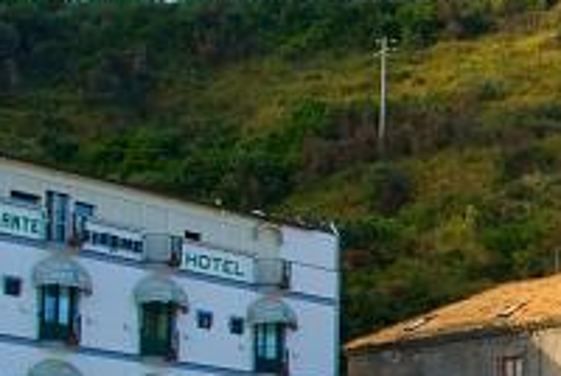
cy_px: 372
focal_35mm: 108
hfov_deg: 17.6
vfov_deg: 12.6
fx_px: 1685
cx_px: 752
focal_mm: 18
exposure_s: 1/60
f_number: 8
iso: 200
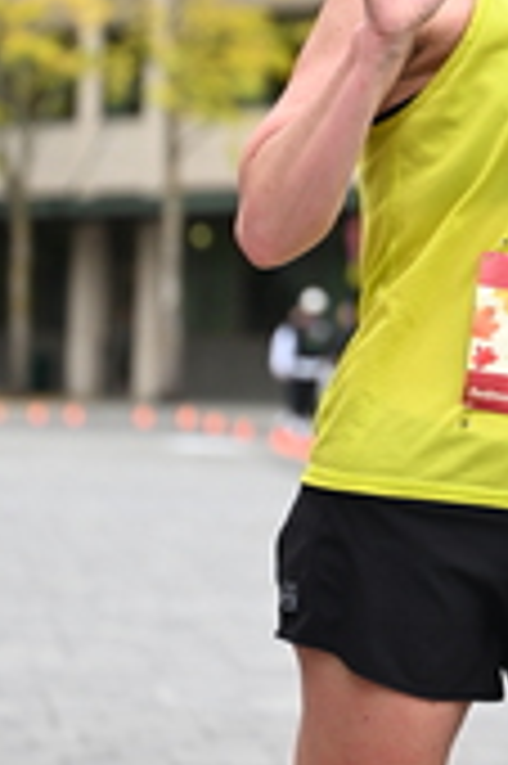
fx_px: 4814
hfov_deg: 6.0
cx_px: 542
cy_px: 135
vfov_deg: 9.1
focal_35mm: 227
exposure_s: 1/1600
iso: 640
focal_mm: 70
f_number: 2.8
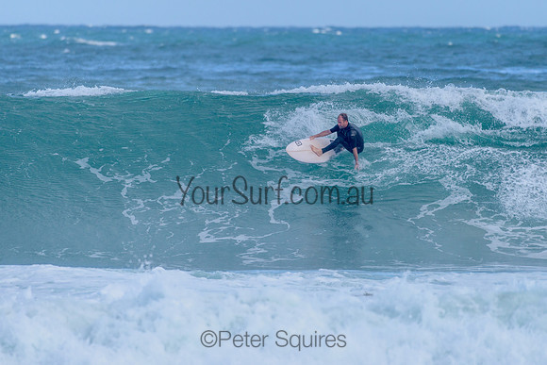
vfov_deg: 2.2
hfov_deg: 3.4
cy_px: 144
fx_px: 9309
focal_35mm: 613
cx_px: 299
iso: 320
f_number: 5.6
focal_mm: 500
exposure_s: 1/2000
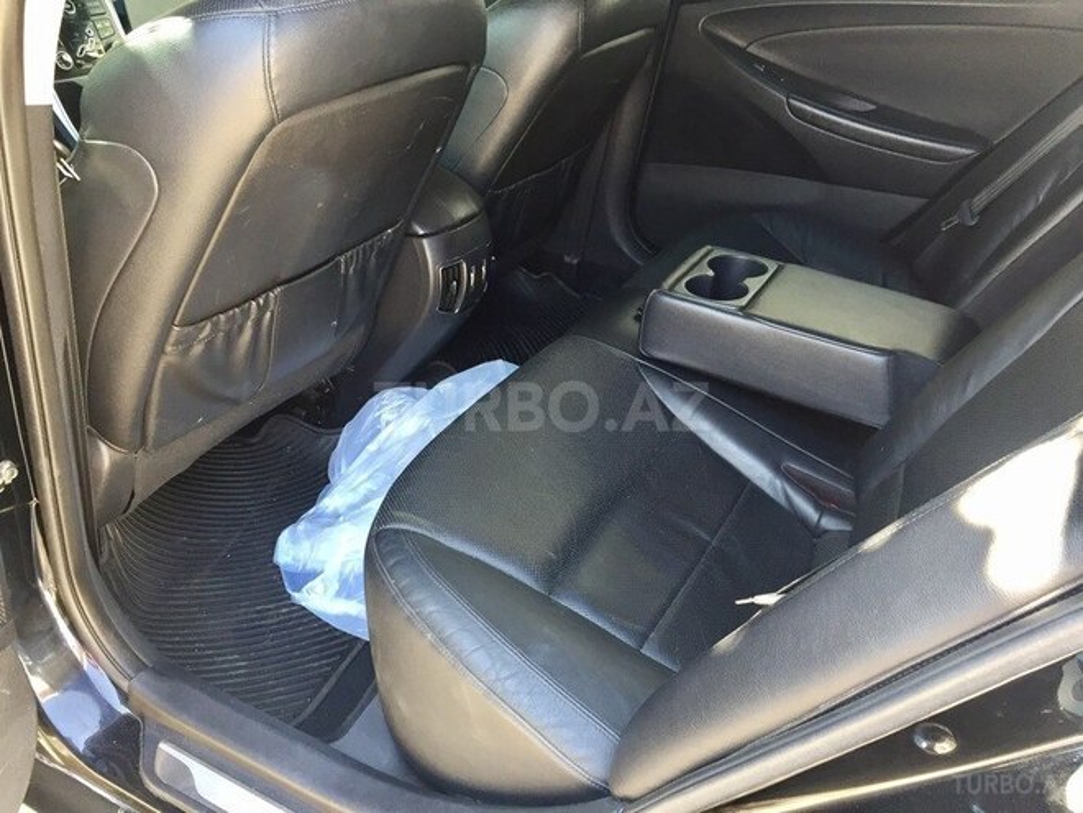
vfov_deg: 48.2
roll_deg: -7.3
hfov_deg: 61.7
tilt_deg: -32.0
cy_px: 406
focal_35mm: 29
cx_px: 542
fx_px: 907
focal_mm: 4.15
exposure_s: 1/33
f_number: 2.2
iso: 50
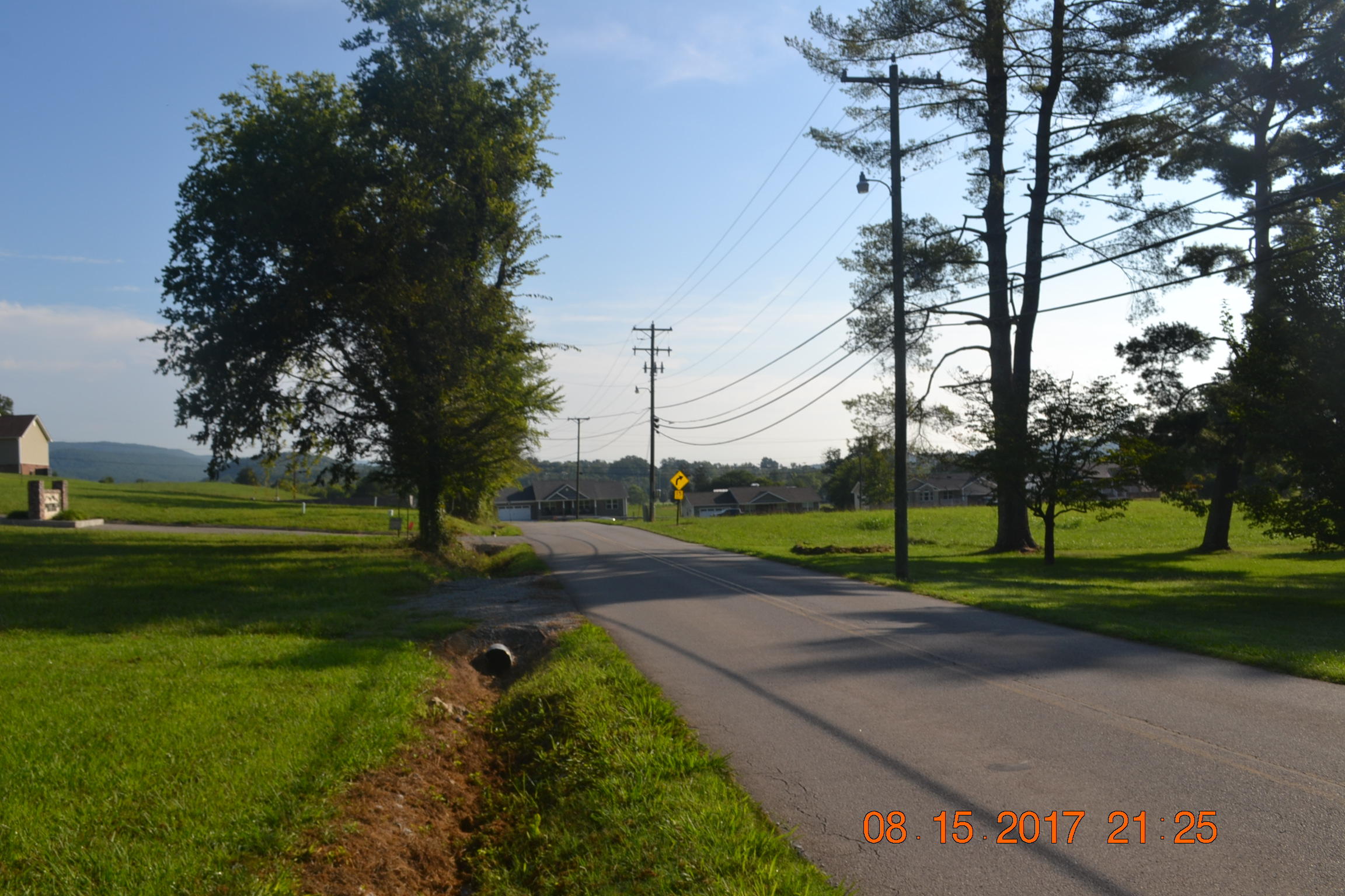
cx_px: 672
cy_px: 448
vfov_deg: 40.0
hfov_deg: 57.2
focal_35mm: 33
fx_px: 1233
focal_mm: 22
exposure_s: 1/200
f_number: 9
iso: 100
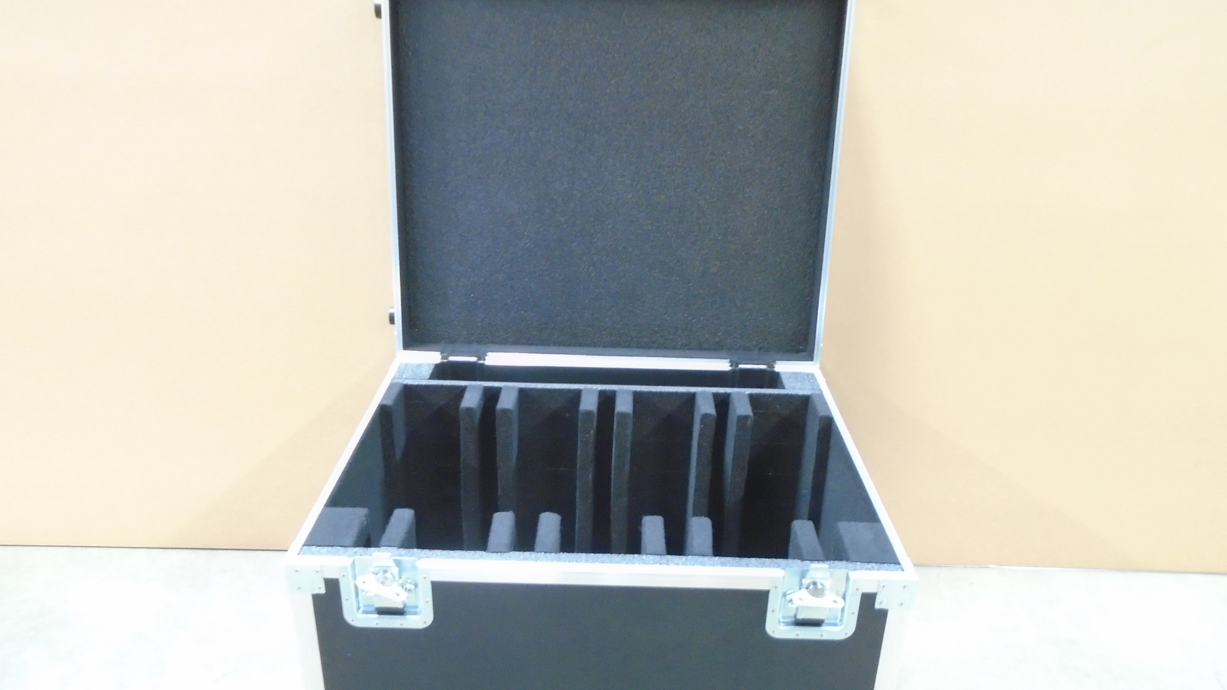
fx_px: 943
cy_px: 424
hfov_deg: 66.1
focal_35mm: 29
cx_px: 613
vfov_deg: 39.9
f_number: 3.2
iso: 400
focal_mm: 4.6
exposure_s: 1/6
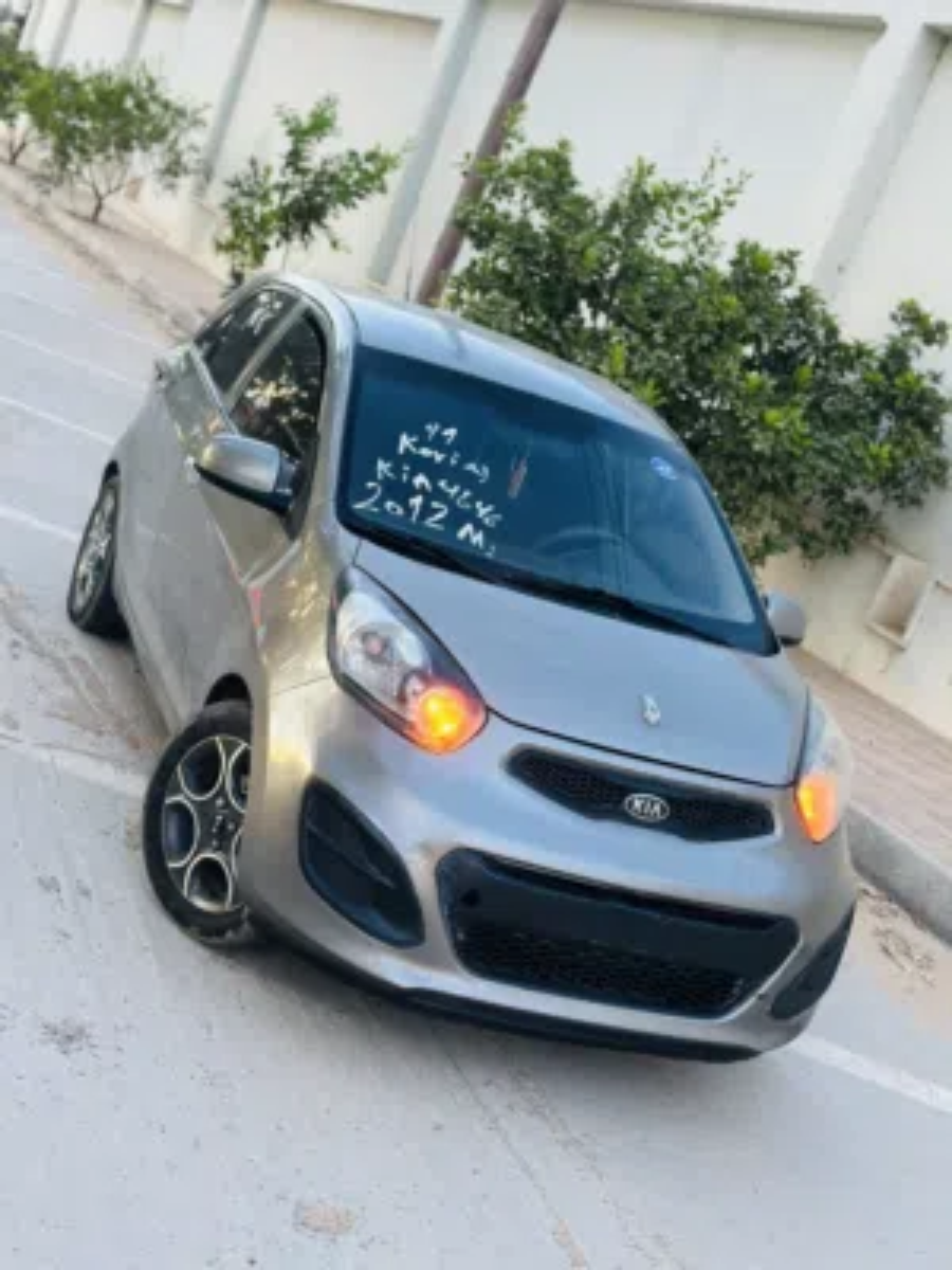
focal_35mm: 48
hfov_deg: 30.3
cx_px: 476
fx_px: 1760
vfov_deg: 39.7
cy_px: 635
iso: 400
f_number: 1.78
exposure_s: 1/52
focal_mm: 6.86
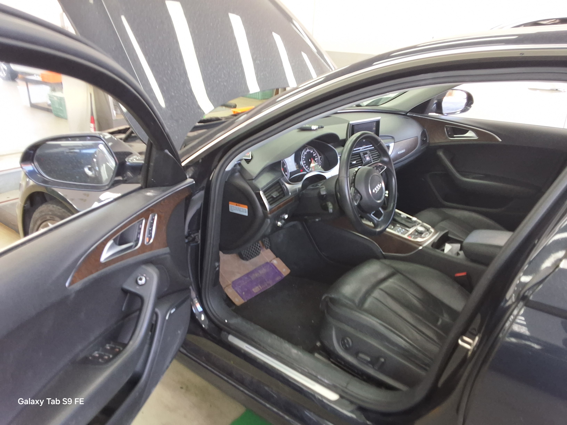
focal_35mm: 28
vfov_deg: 49.7
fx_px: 459
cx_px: 284
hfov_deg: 63.4
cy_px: 212
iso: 64
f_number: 1.9
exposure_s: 1/60
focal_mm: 2.91
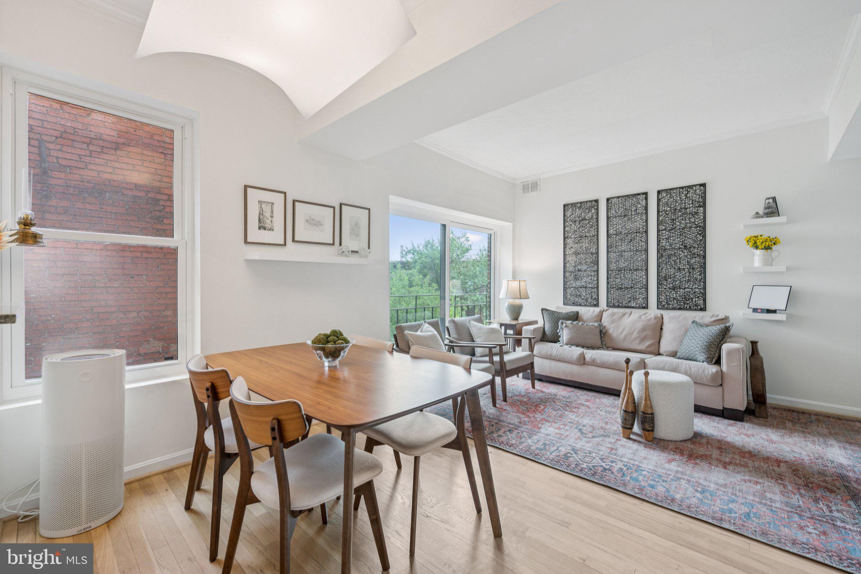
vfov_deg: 77.3
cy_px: 287
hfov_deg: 100.4
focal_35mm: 15
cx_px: 430
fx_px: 359
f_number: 7.1
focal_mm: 15
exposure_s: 1/15
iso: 400
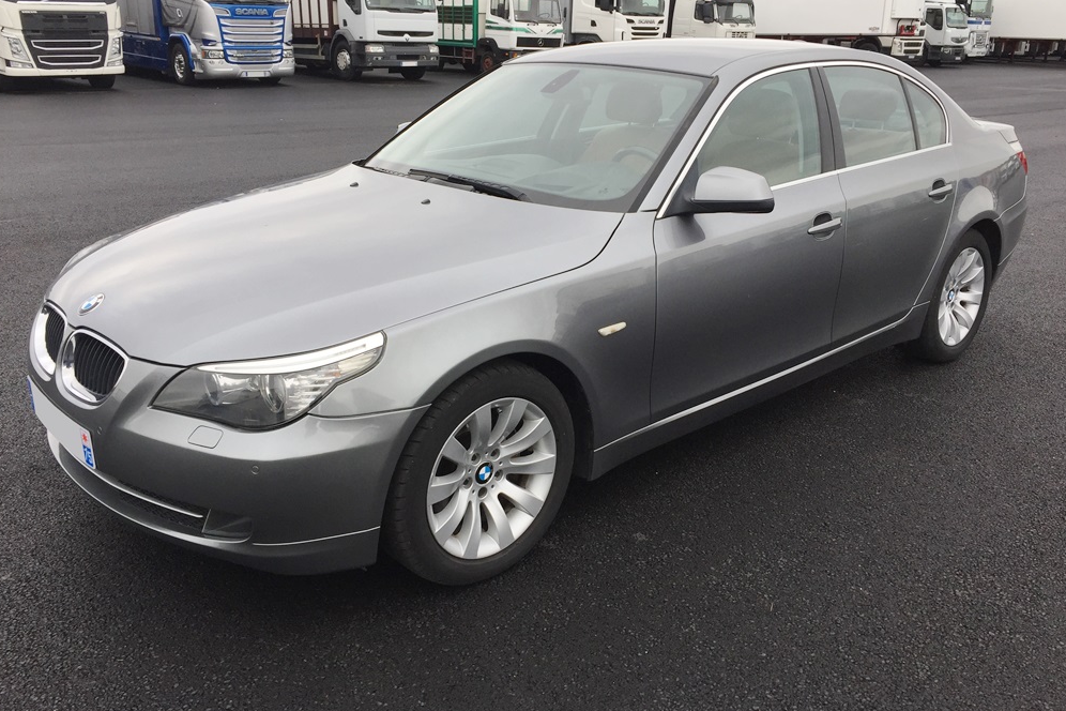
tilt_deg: -19.3
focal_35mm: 31
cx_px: 534
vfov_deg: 42.3
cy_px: 332
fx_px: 918
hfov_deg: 60.3
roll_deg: -0.8
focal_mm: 4.15
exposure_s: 1/476
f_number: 2.2
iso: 32
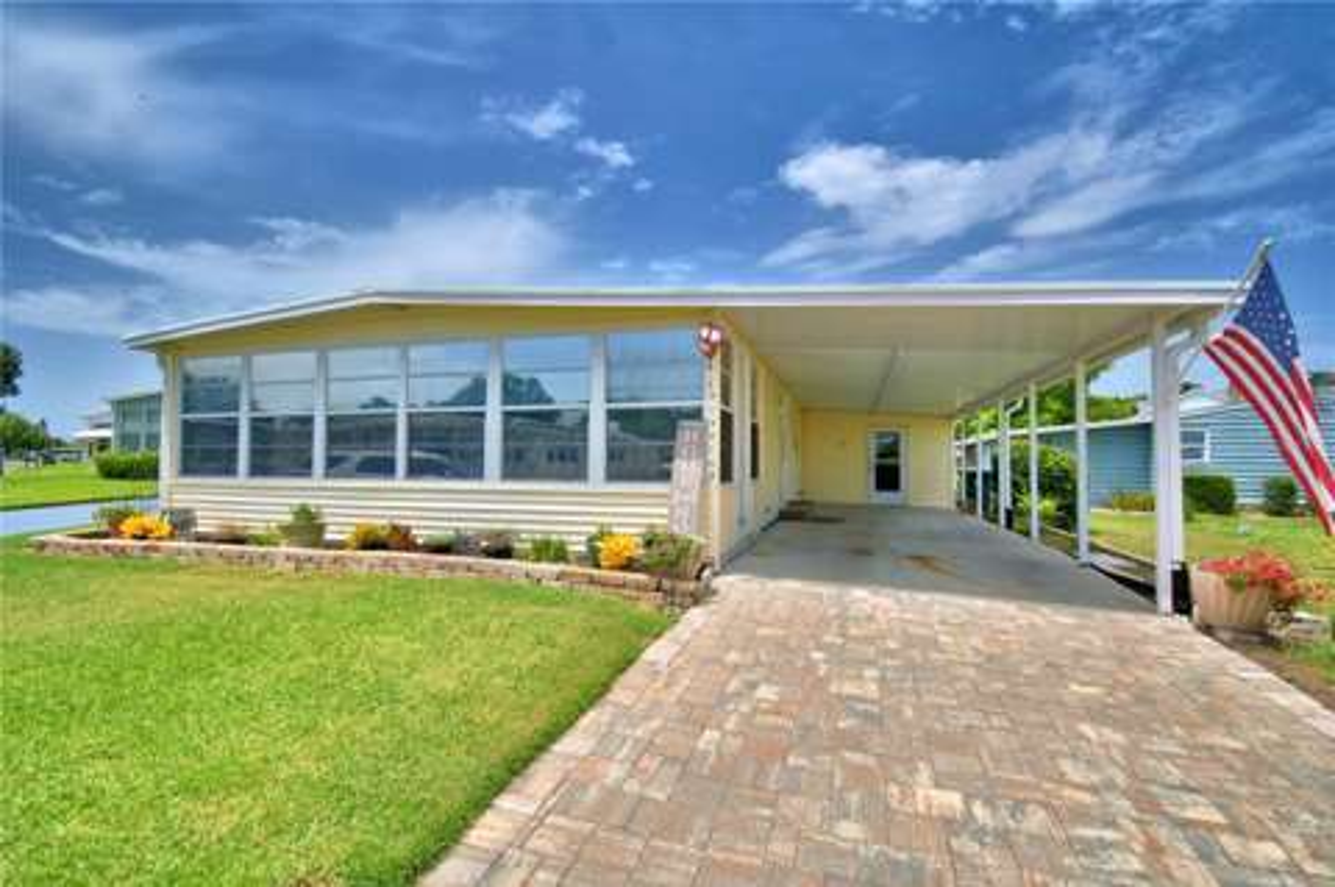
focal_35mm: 15
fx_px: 556
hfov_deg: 100.4
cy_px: 444
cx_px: 668
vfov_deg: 77.2
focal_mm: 10
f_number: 4.5
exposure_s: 1/1600
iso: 100
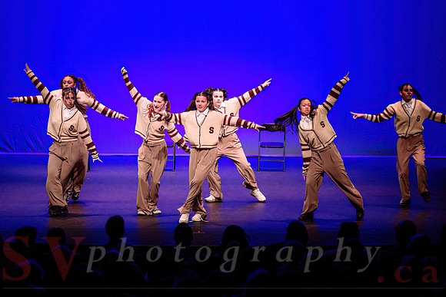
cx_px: 197
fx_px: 1245
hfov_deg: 20.3
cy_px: 131
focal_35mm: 100
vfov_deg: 13.6
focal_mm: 90
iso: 1250
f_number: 2.8
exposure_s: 1/400
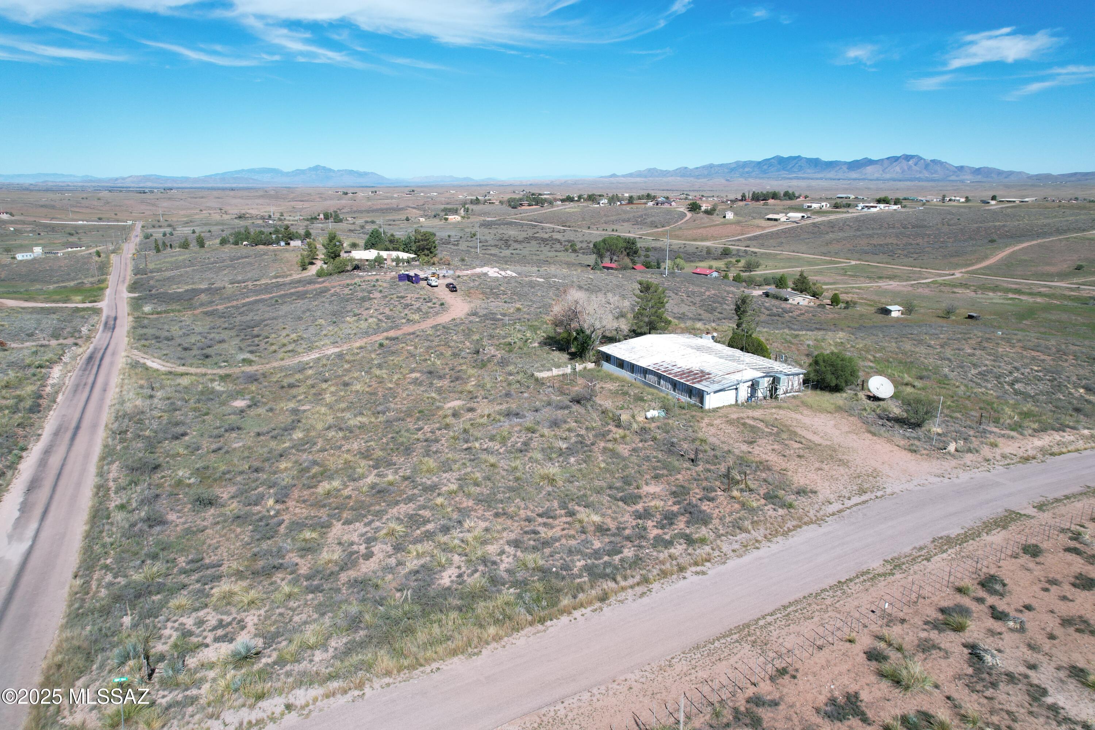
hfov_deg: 78.6
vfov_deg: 57.2
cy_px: 365
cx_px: 548
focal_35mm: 22
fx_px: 669
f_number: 2.8
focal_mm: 8.38
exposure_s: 1/2000
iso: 100
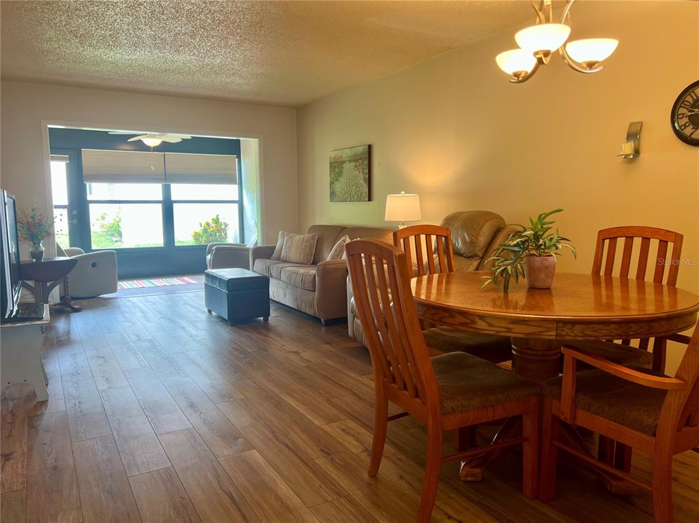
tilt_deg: -6.6
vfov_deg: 53.0
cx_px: 350
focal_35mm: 26
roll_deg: +2.0
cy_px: 262
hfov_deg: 67.3
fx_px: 525
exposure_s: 1/60
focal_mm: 5.7
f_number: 1.5
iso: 80
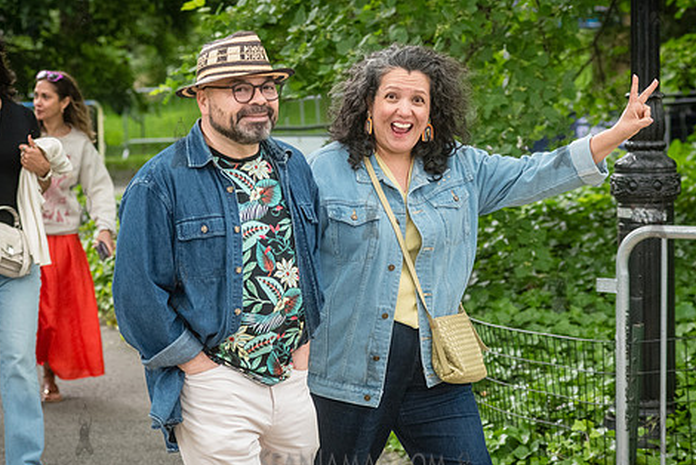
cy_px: 211
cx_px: 412
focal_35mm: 143
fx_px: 2766
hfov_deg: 14.3
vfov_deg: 9.6
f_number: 4.5
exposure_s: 1/320
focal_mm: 86
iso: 4000
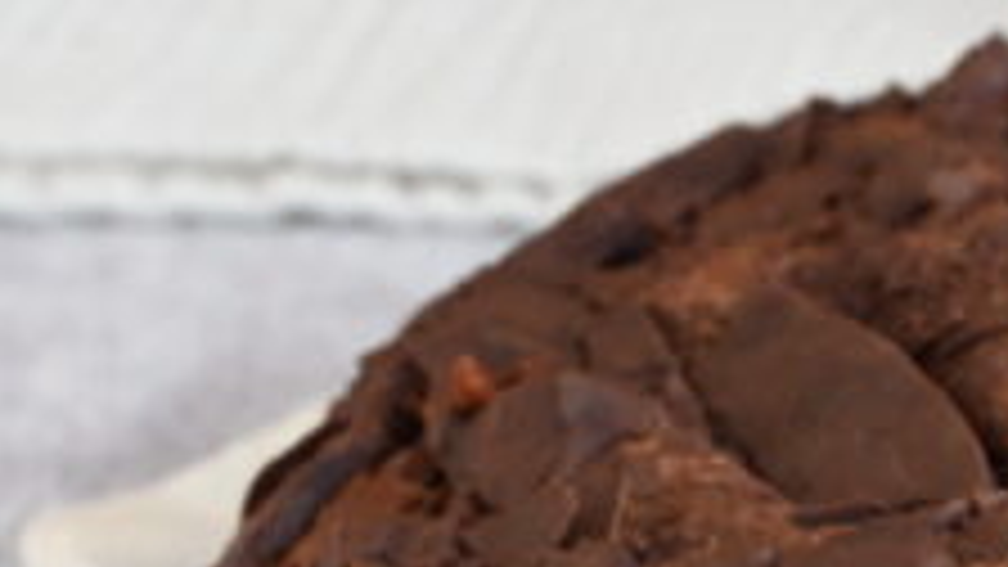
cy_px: 821
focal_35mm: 182
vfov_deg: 6.6
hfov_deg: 11.5
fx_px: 4865
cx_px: 1395
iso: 1250
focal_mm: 36
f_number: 8
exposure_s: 1/20
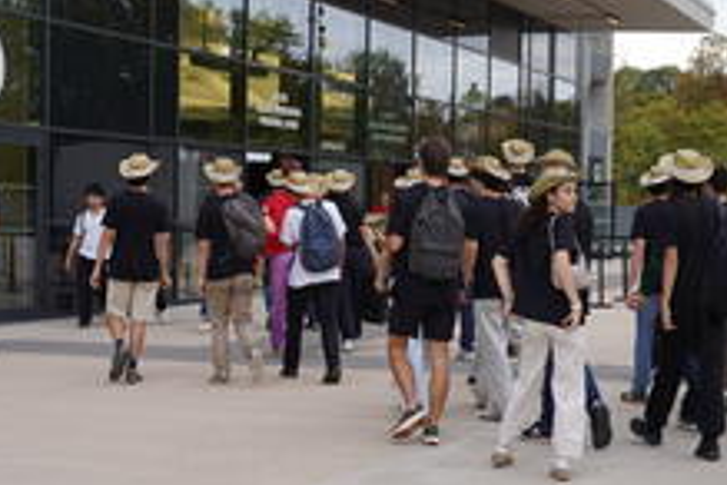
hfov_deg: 26.7
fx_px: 1529
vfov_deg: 18.0
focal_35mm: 76
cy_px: 277
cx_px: 438
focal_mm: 41.4
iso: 320
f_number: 4
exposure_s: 1/100
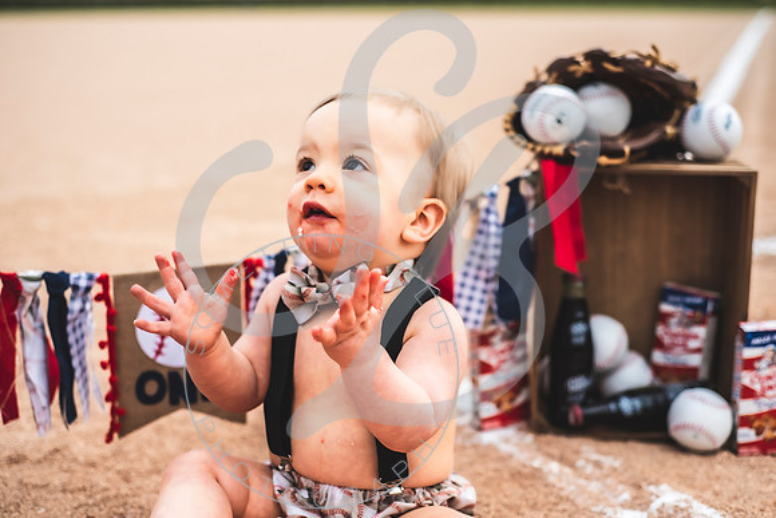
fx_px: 1078
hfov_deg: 39.6
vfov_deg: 27.0
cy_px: 259
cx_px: 388
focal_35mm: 50
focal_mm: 50
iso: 100
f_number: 2.8
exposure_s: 1/400
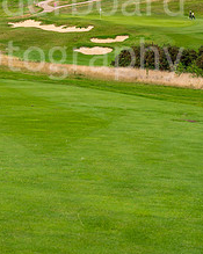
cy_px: 8
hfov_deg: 11.4
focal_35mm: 135
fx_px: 1015
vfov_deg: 14.1
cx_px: 59
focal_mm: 70
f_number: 7.1
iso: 500
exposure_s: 1/1000
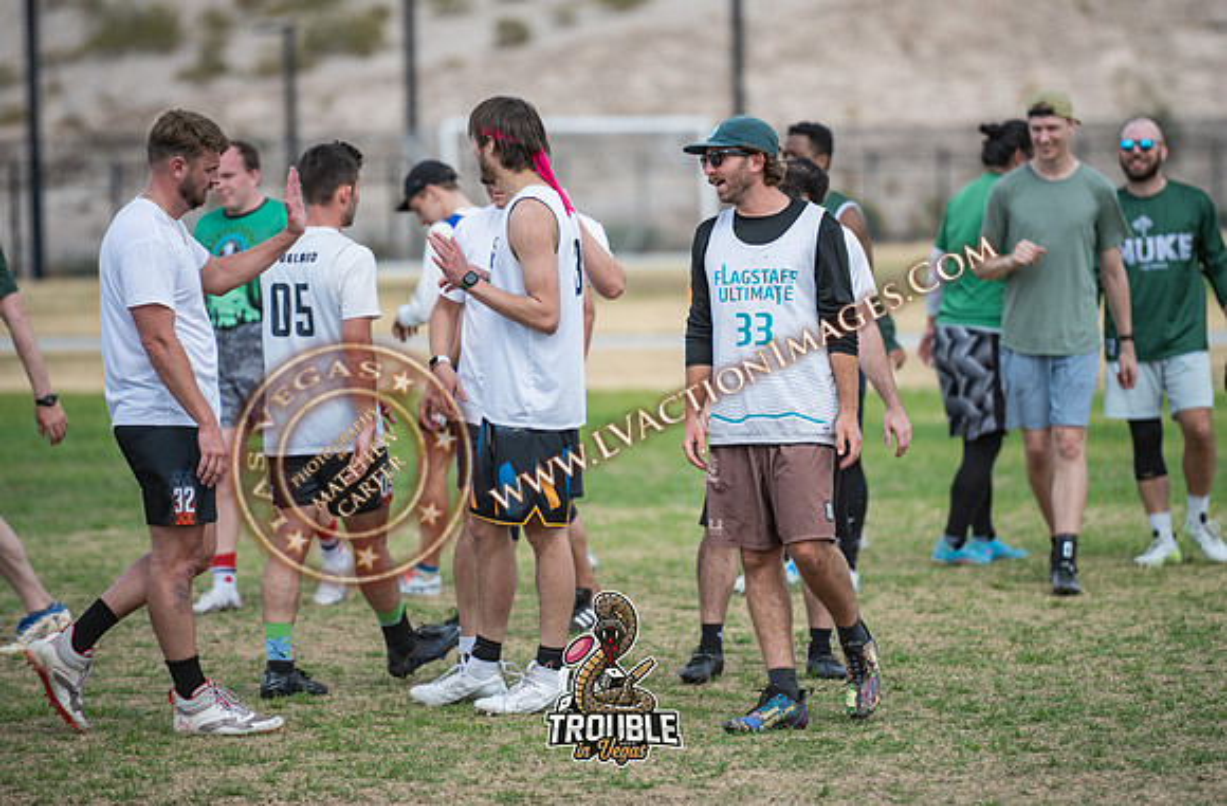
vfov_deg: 6.2
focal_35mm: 221
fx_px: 7482
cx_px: 669
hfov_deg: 9.4
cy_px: 395
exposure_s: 1/2500
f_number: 3.2
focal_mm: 200
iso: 160
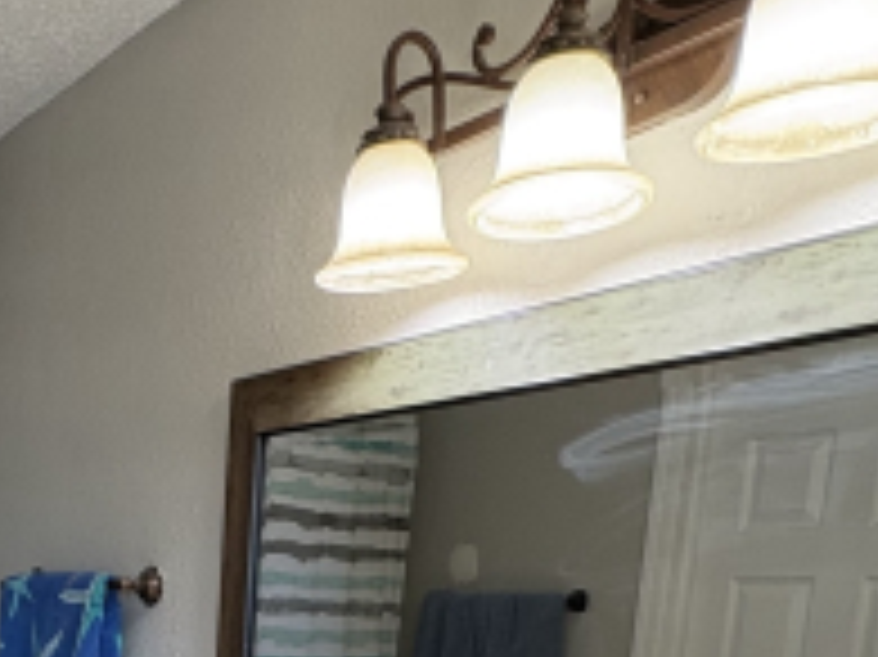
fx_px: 1217
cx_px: 97
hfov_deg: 37.3
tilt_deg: -11.9
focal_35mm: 48
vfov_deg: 25.5
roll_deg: -2.2
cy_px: 878
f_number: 2.2
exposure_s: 1/60
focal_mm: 2.22
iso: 200
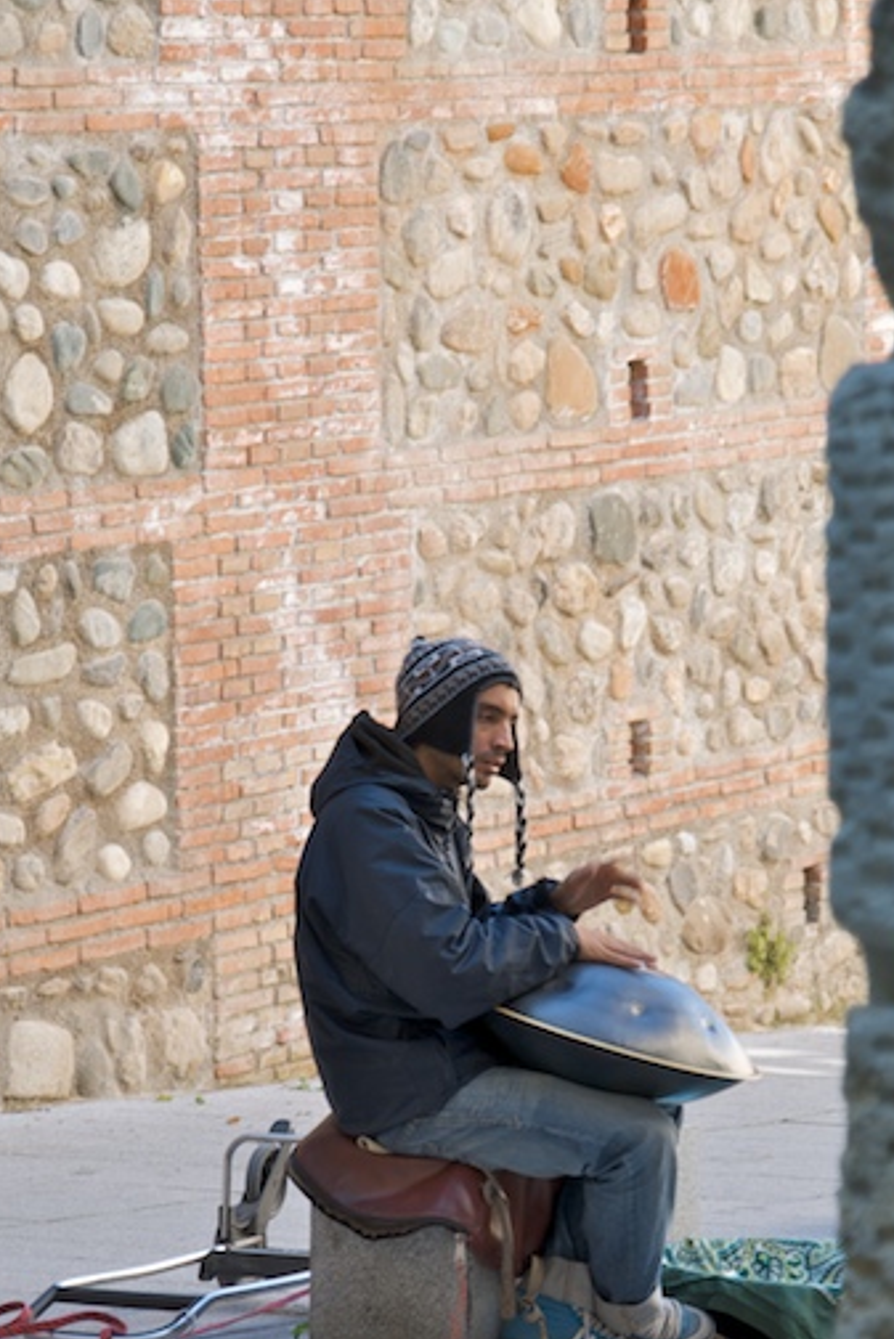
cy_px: 803
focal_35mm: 171
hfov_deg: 8.0
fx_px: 6365
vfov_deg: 12.0
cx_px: 450
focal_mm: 90
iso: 100
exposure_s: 1/25
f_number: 5.6
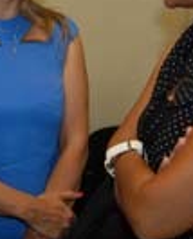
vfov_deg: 24.7
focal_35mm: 76
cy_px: 54
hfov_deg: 19.3
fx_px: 541
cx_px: -27
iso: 400
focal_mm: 18
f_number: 4
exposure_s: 1/60
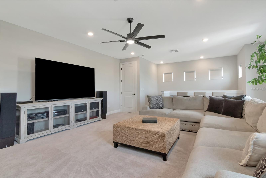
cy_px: 89
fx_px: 122
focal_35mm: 16
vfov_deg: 72.0
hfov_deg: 95.0
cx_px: 133
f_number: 13
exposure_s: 1/20
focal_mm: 11
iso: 800
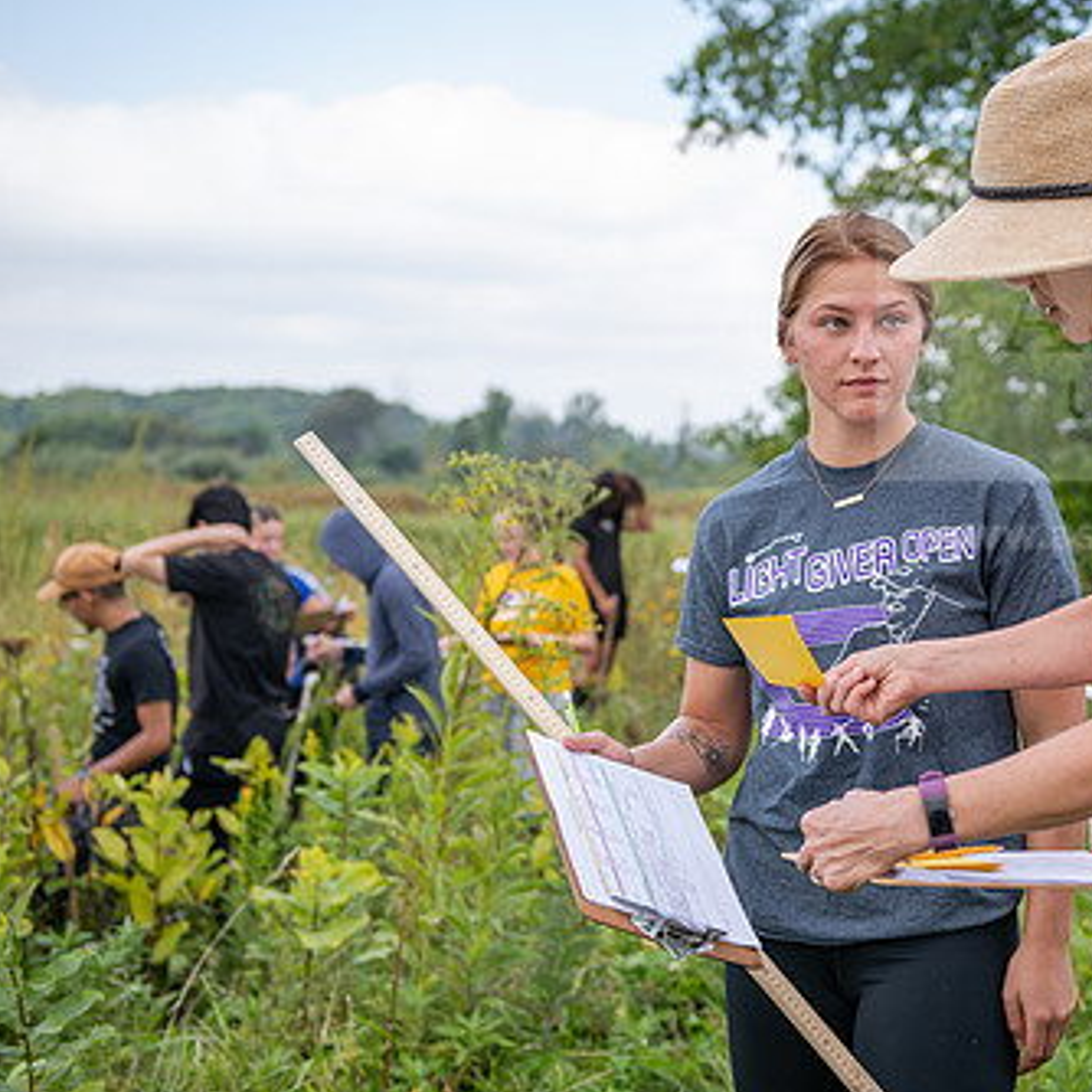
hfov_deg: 28.8
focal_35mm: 59
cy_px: 603
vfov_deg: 29.1
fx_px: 2106
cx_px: 778
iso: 100
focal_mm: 40
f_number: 3.2
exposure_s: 1/400
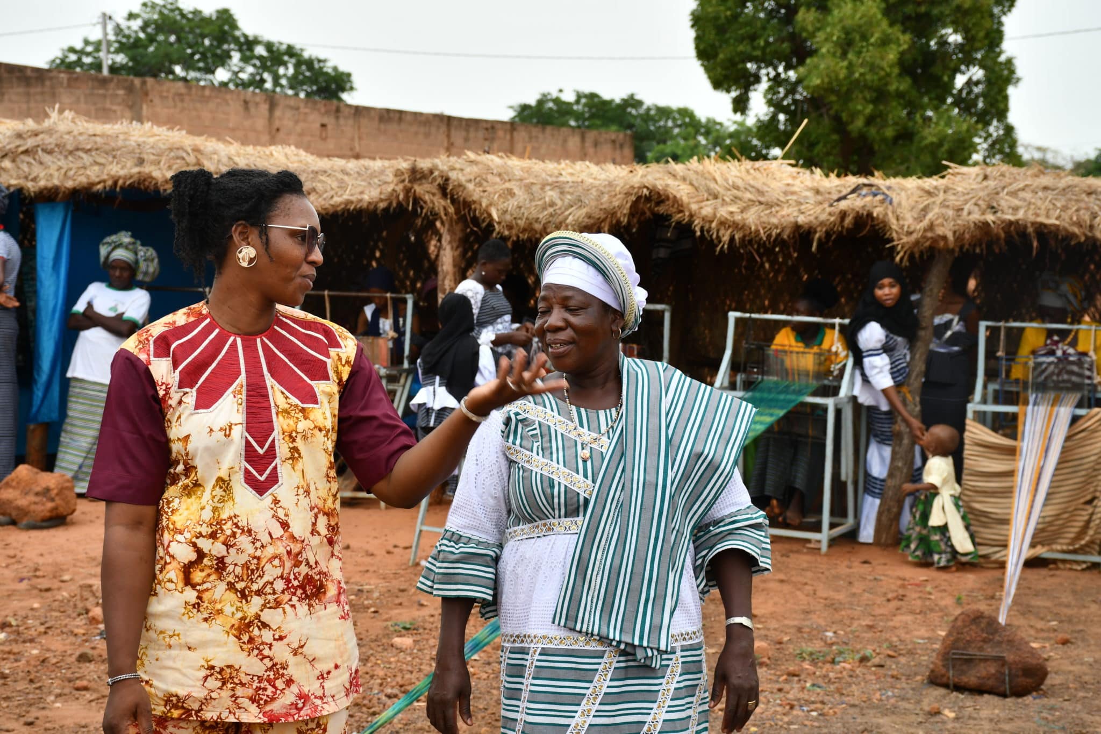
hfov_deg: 26.0
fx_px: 2385
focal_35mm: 78
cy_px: 367
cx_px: 550
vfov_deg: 17.5
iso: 200
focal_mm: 52
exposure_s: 1/250
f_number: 7.1
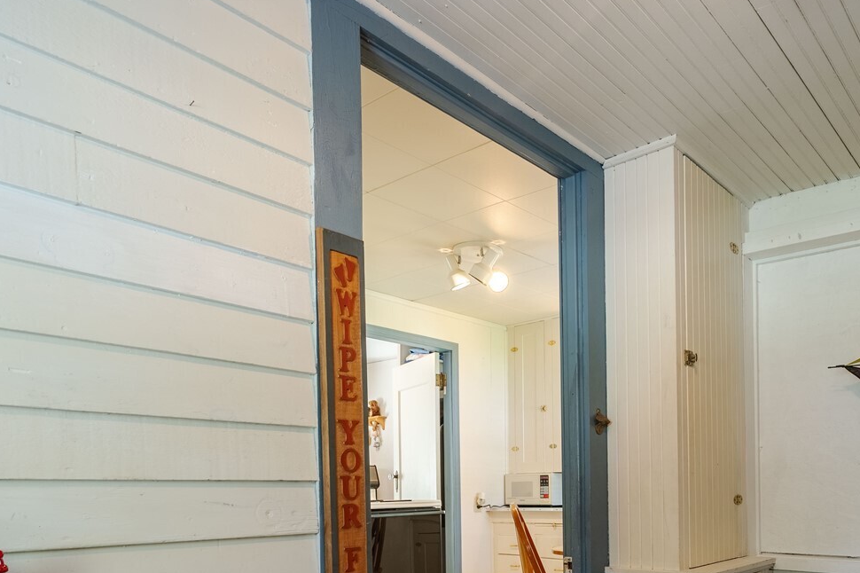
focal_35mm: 28
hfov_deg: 63.0
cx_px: 607
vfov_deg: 43.1
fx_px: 669
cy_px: 495
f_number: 7.1
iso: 250
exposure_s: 1/125
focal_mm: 16
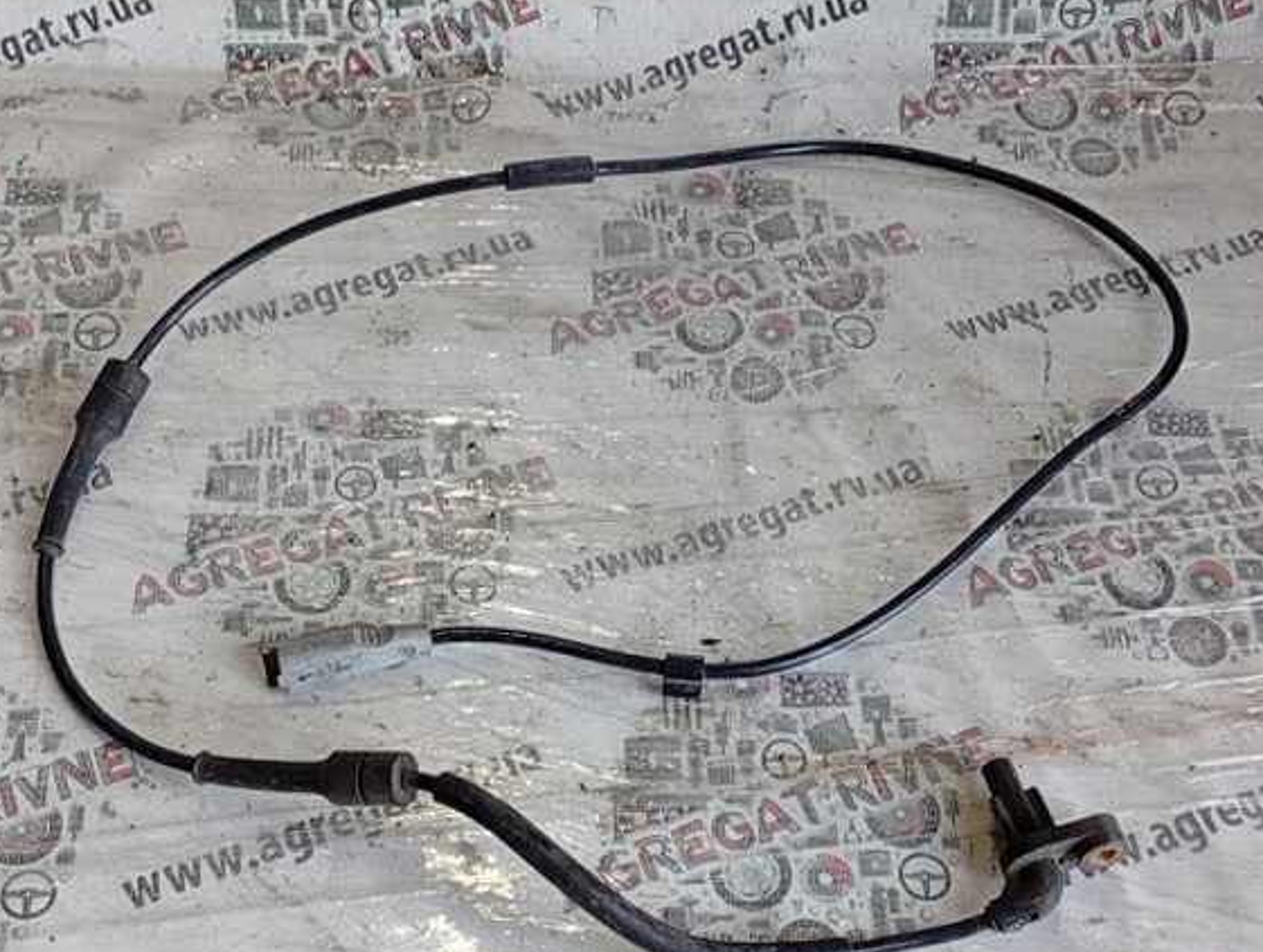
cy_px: 513
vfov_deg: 24.9
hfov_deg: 32.6
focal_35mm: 59
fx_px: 2157
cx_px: 632
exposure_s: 1/50
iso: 108
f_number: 1.8
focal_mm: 3.96
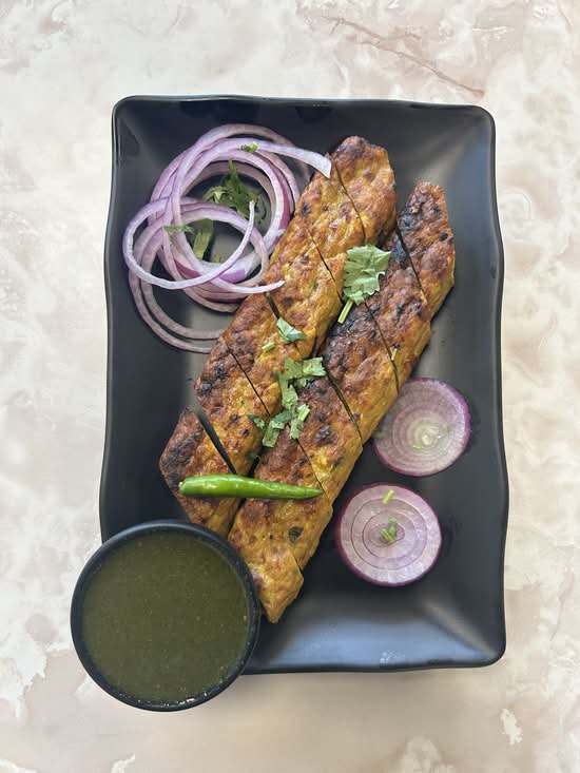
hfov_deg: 53.1
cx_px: 290
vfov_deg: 67.3
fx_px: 581
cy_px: 386
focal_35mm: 26
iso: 125
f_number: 1.5
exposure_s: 1/120
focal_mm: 5.7
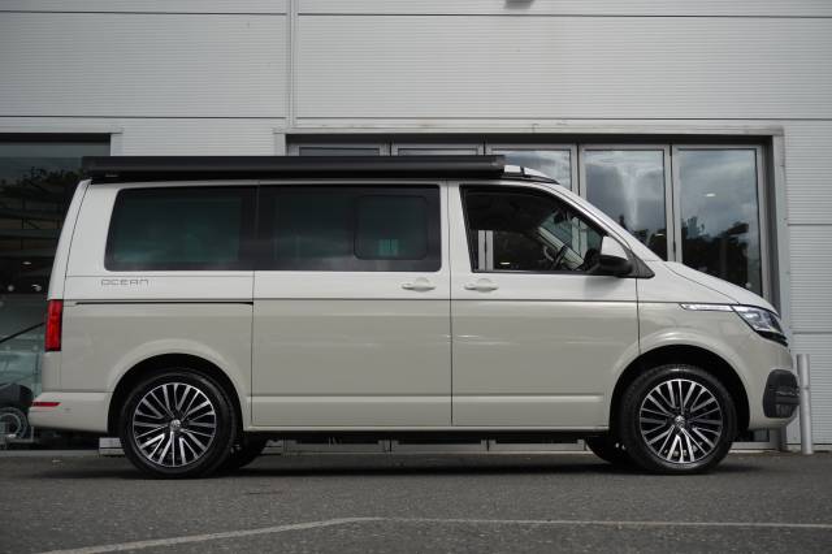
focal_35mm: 50
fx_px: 1143
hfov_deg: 40.0
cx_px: 416
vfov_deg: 27.2
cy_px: 277
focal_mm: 33
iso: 400
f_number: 5
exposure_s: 1/1600
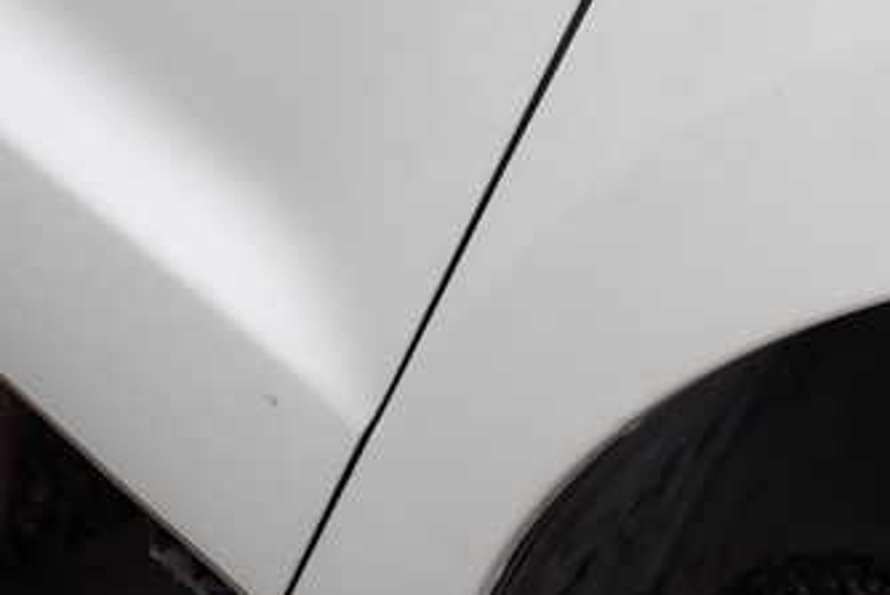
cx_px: 757
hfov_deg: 34.1
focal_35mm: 56
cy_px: 269
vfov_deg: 24.2
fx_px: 1385
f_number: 3.2
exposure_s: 1/200
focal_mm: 5.4
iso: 100
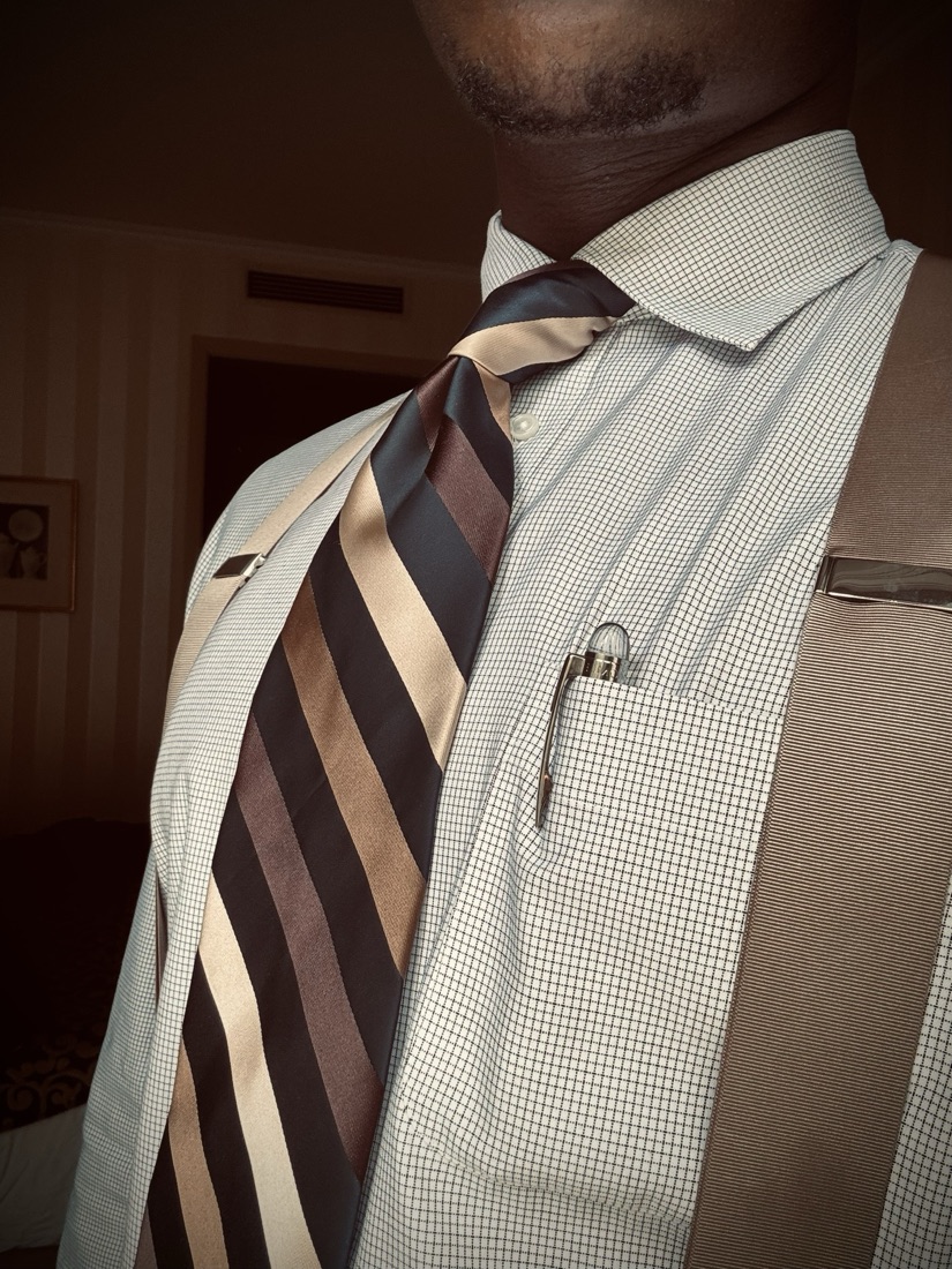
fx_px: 1100
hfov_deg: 46.8
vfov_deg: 60.0
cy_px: 634
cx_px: 476
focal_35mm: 30
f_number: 1.9
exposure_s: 1/121
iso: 50
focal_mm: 2.69
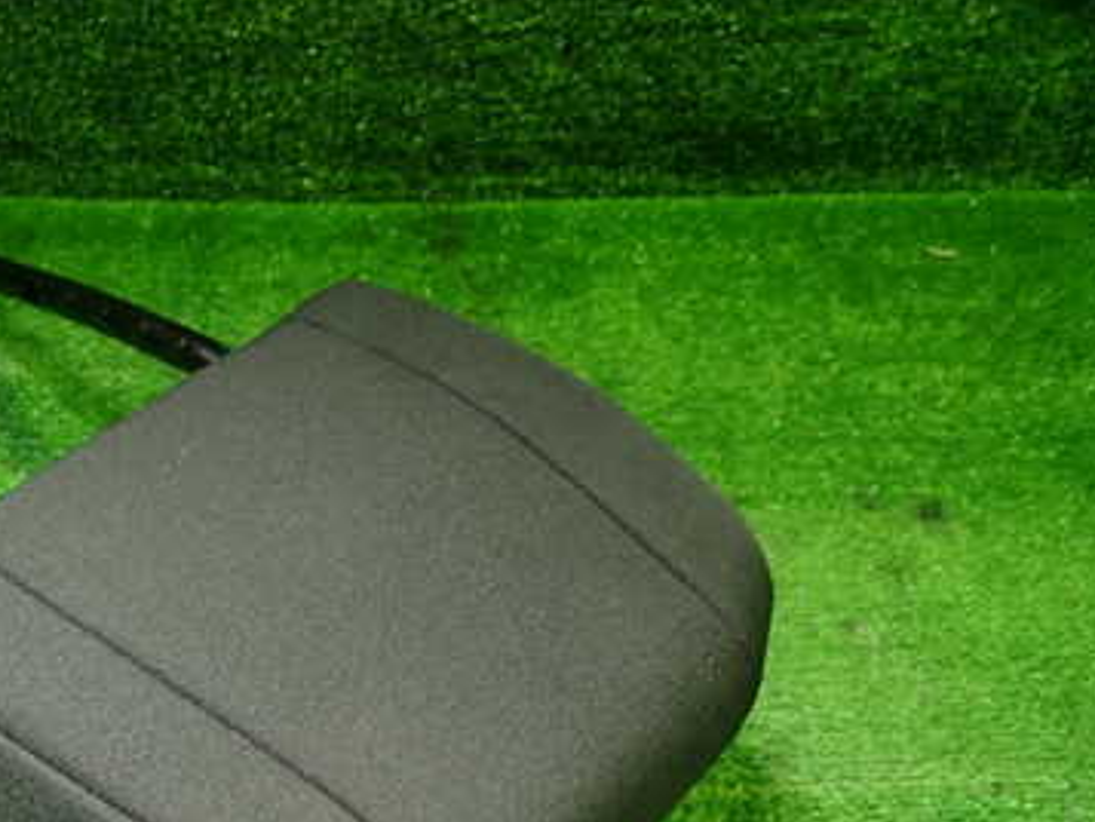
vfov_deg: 33.2
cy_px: 684
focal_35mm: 42
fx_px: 1329
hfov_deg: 43.3
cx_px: 267
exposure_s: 1/40
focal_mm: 4.5
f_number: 2
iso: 200
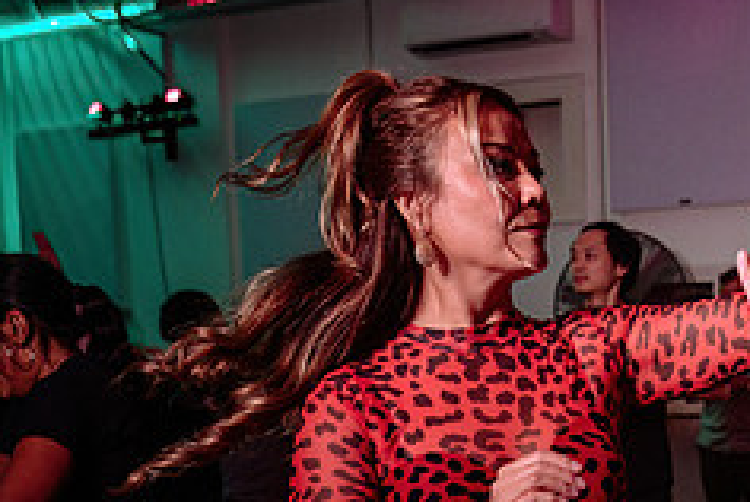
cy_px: 466
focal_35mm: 72
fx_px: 1502
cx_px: 717
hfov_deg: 26.8
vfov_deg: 18.6
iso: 800
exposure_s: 1/100
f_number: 3.2
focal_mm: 26
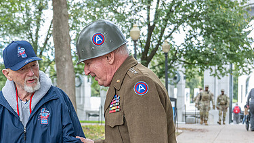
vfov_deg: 15.5
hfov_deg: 26.8
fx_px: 519
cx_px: 36
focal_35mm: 77
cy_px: 124
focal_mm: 28.5
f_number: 2.8
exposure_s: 1/400
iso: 640
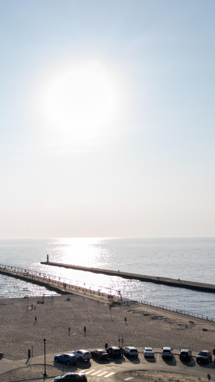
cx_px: 34
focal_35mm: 44
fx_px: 446
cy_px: 203
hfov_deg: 26.4
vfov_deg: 46.4
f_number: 1.7
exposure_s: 1/8000
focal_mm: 6.72
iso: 110
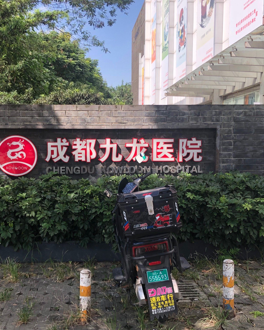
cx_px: 109
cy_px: 175
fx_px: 400
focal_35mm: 41
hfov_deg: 36.4
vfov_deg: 44.8
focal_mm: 3.99
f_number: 1.8
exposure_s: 1/578
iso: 20
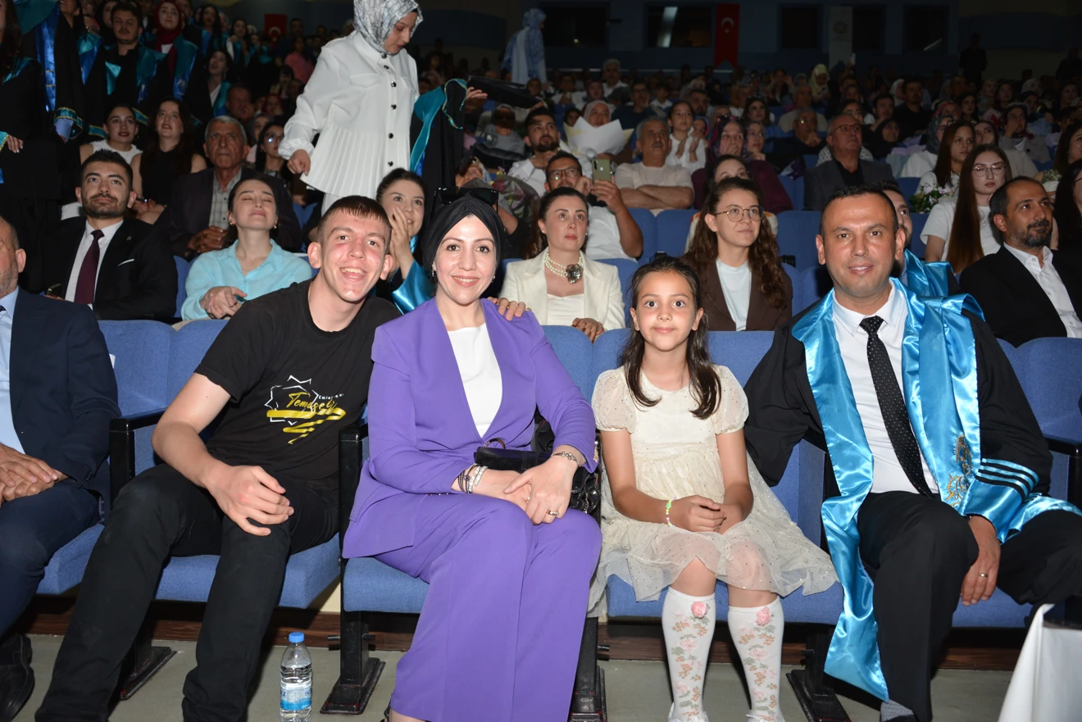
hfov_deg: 58.7
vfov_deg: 41.1
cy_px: 361
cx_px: 541
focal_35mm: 32
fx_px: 962
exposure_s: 1/60
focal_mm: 32
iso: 800
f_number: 4
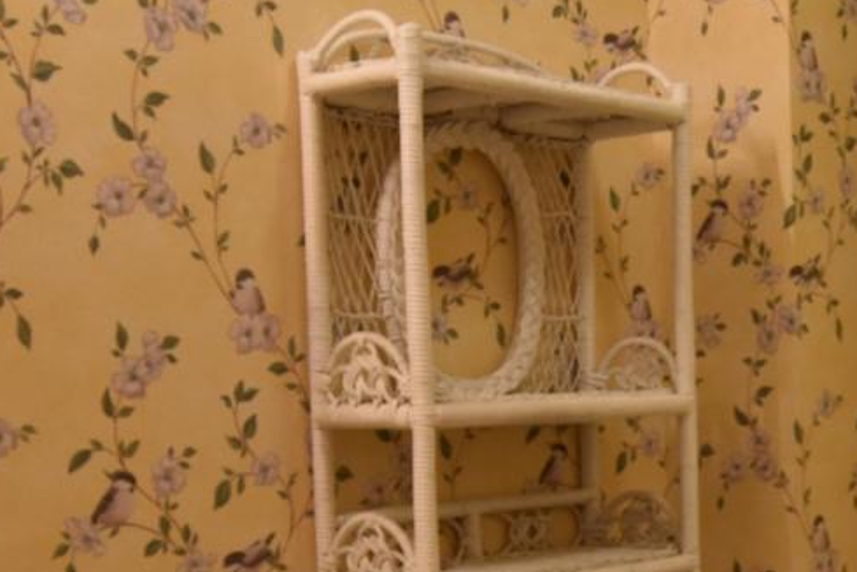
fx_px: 1645
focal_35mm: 69
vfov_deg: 19.2
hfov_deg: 28.3
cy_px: 547
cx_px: 736
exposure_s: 1/60
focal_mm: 11
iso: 500
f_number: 4
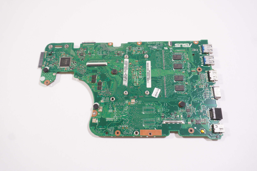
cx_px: 128
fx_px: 214
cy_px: 86
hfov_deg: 62.0
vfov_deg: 43.5
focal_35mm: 30
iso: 1000
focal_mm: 20
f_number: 5.6
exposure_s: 1/200
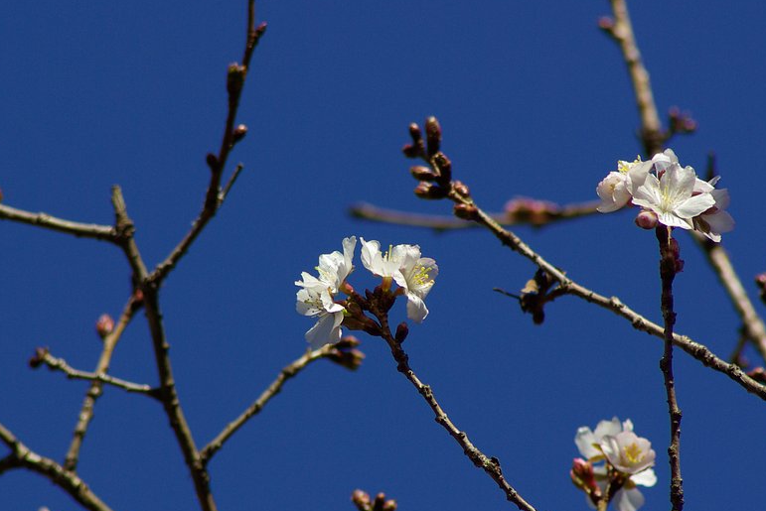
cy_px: 310
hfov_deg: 3.4
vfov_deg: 2.3
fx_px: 12731
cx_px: 382
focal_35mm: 598
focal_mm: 300
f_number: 8
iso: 200
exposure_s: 1/500
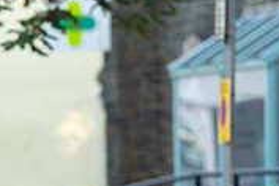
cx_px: -137
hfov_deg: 3.6
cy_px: 262
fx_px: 4456
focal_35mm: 575
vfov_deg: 2.4
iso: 1000
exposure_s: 1/640
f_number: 4
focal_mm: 175
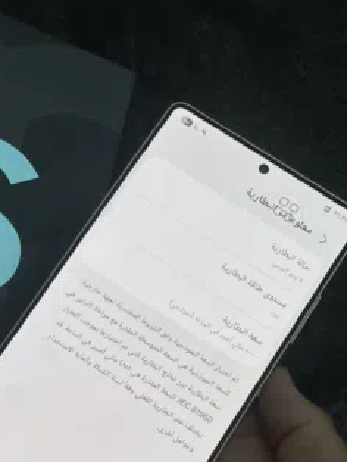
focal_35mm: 98
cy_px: 257
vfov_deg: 20.0
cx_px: 179
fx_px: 1308
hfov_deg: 15.1
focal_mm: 9
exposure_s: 1/121
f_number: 2.8
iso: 160
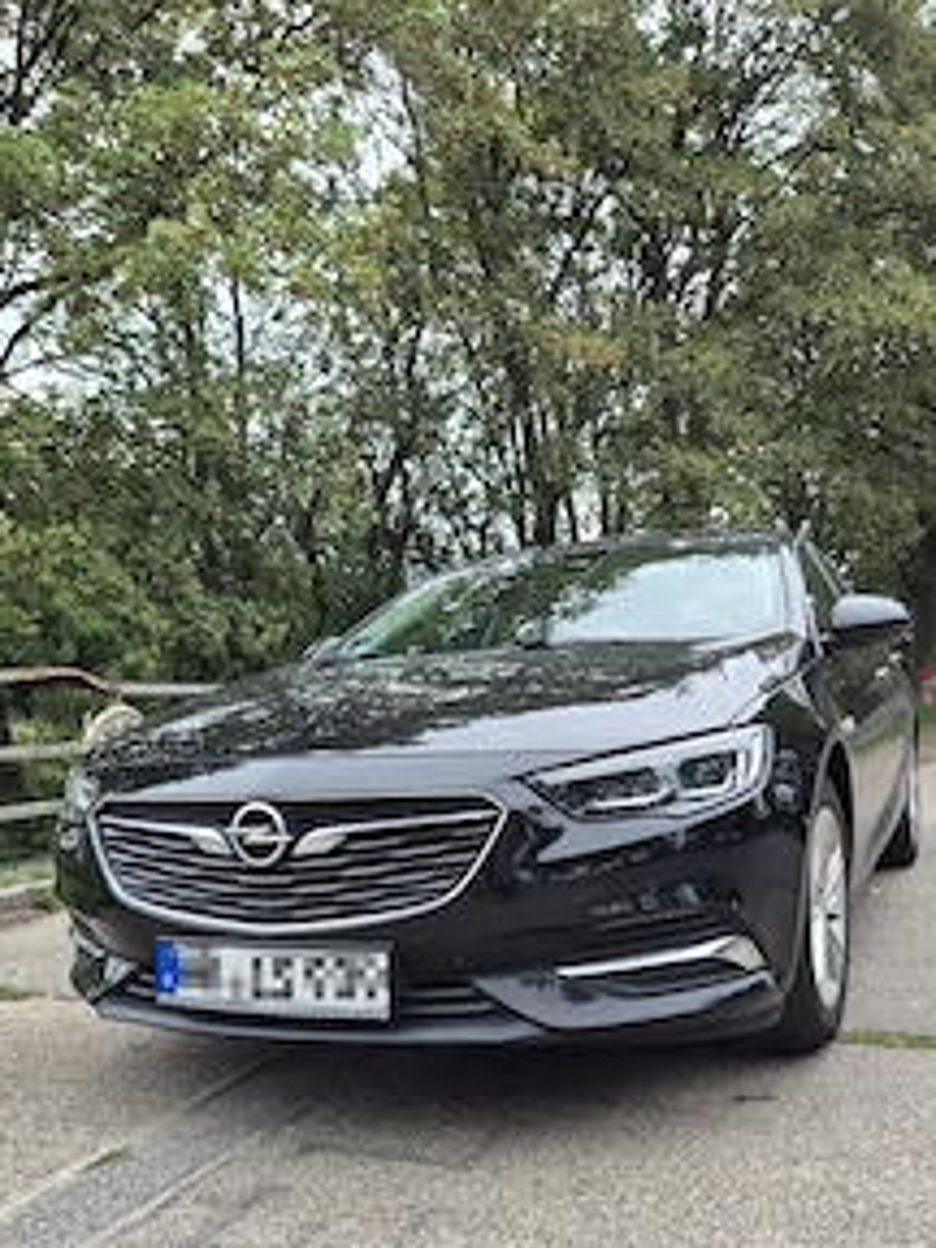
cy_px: 819
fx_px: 1154
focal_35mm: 32
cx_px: 529
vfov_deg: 55.8
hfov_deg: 44.1
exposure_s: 1/196
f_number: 1.8
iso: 25
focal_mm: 5.4
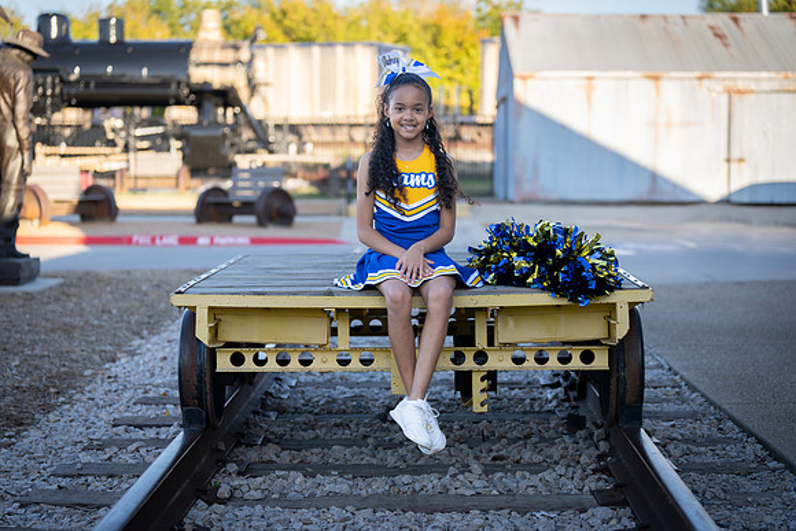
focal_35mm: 71
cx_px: 398
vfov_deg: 19.2
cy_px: 266
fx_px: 1568
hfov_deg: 28.5
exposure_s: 1/320
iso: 100
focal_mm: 70
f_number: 2.8
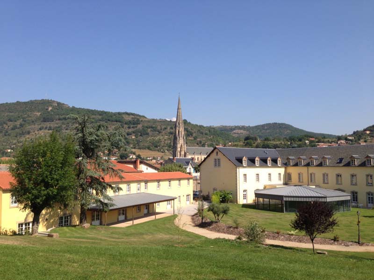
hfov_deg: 55.4
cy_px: 140
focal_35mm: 33
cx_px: 187
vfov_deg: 42.9
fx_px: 357
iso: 50
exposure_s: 1/1261
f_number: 2.4
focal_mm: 4.13
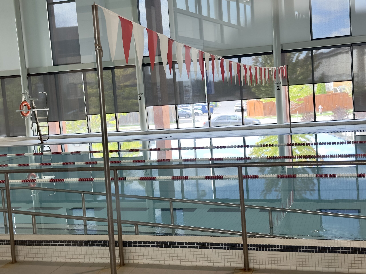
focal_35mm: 48
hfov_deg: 39.7
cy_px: 137
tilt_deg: -5.0
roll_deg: +4.1
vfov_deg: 30.3
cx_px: 183
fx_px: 508
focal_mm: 6.86
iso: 64
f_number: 1.78
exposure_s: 1/121
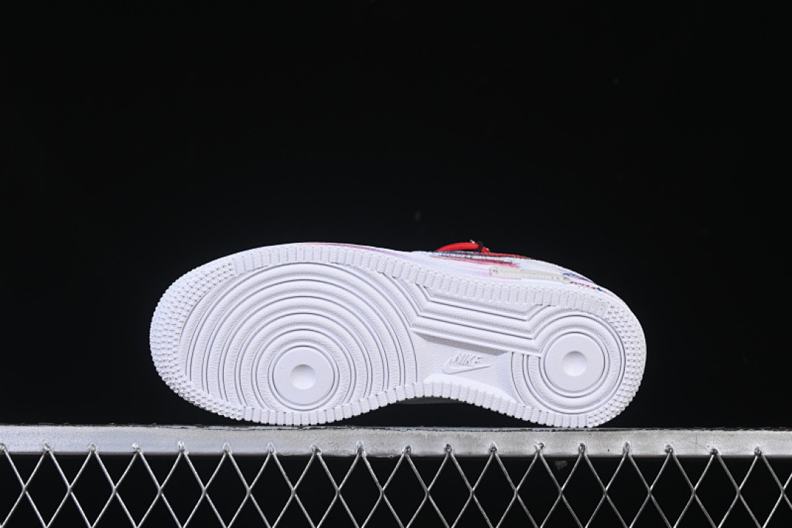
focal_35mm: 75
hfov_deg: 27.0
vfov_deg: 18.2
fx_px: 1650
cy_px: 264
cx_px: 396
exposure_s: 1/100
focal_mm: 50
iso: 160
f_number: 8
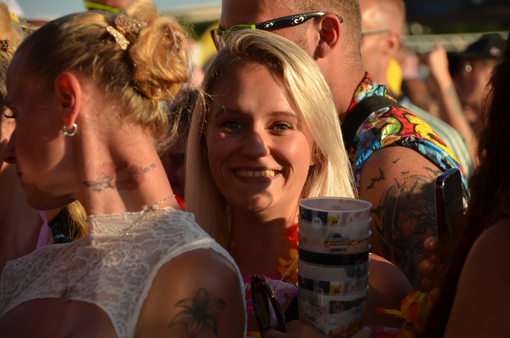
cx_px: 255
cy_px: 169
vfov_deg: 8.3
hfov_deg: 12.5
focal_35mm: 165
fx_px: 2333
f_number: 6.3
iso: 110
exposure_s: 1/500
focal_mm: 110
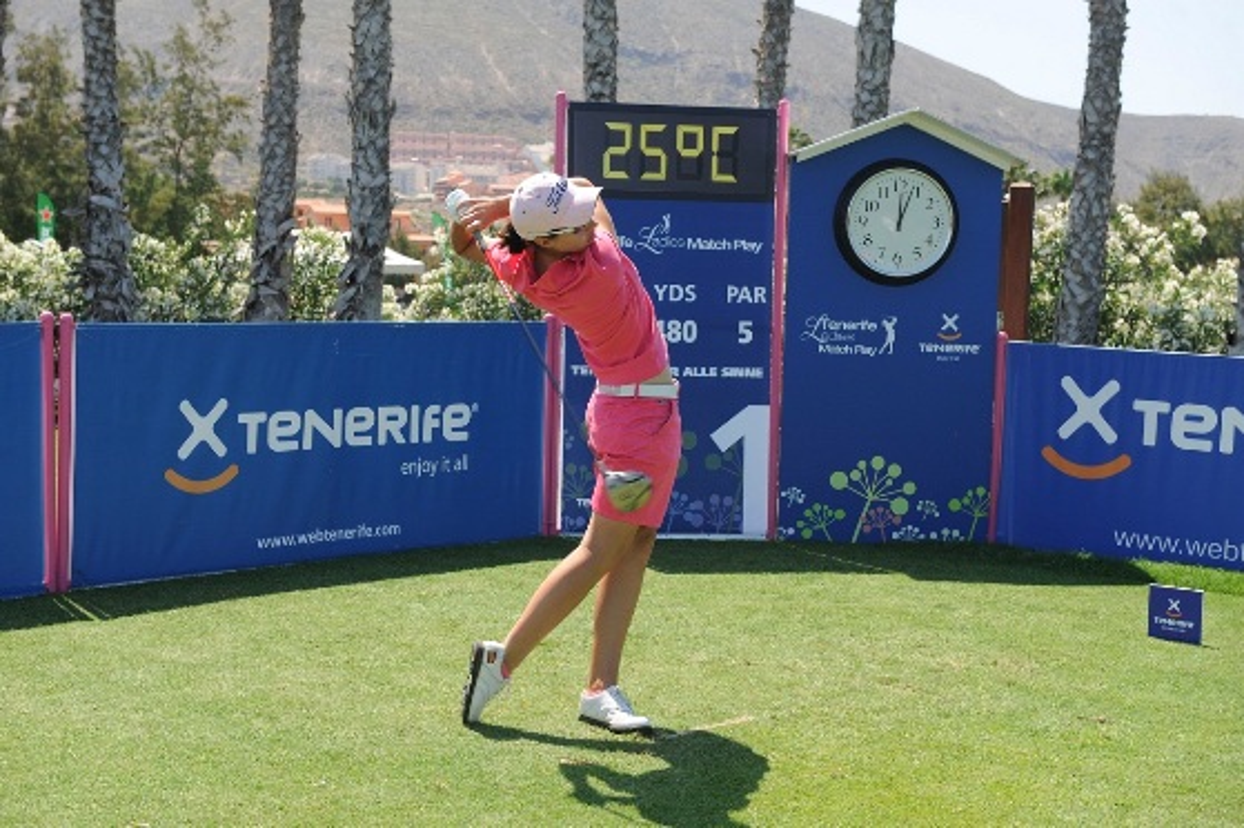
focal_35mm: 62
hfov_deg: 32.4
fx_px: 2141
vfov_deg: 21.9
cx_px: 622
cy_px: 414
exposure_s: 1/400
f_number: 7.1
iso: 250
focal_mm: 62
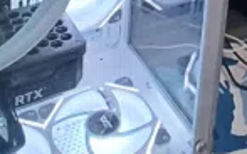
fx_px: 498
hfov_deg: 27.8
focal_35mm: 74
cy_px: -179
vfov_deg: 14.0
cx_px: 136
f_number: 2.2
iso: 160
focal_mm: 1.64
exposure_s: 1/33
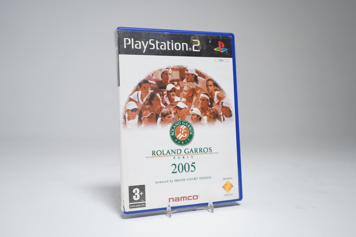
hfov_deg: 53.1
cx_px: 178
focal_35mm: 36
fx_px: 356
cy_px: 118
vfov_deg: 36.9
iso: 640
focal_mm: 36
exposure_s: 1/40
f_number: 5
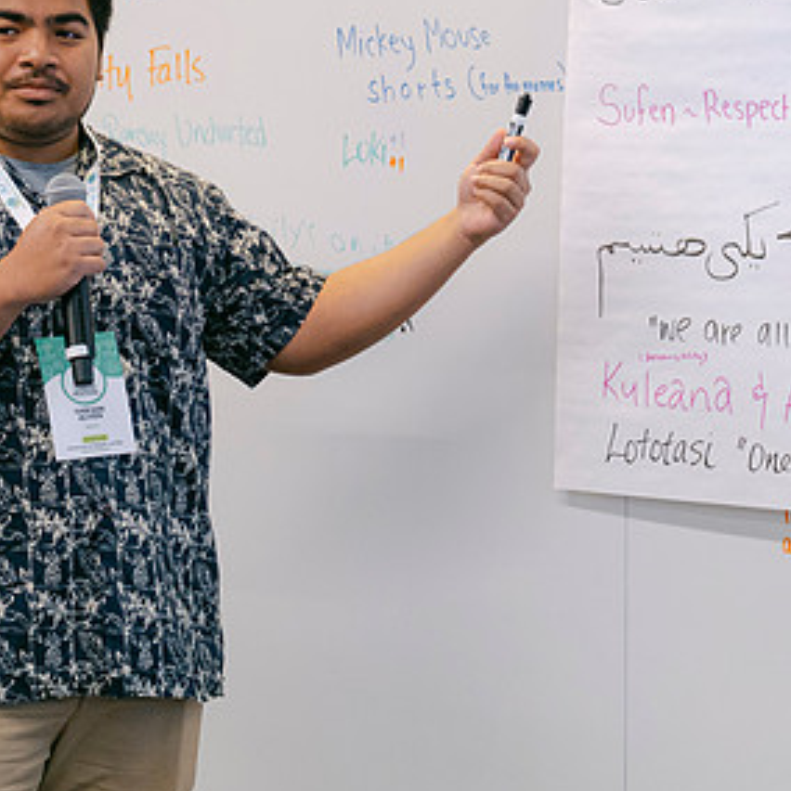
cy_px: 277
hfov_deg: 13.4
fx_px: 3361
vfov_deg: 13.4
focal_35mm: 130
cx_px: 262
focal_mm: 50
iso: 2500
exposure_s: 1/125
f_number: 2.8
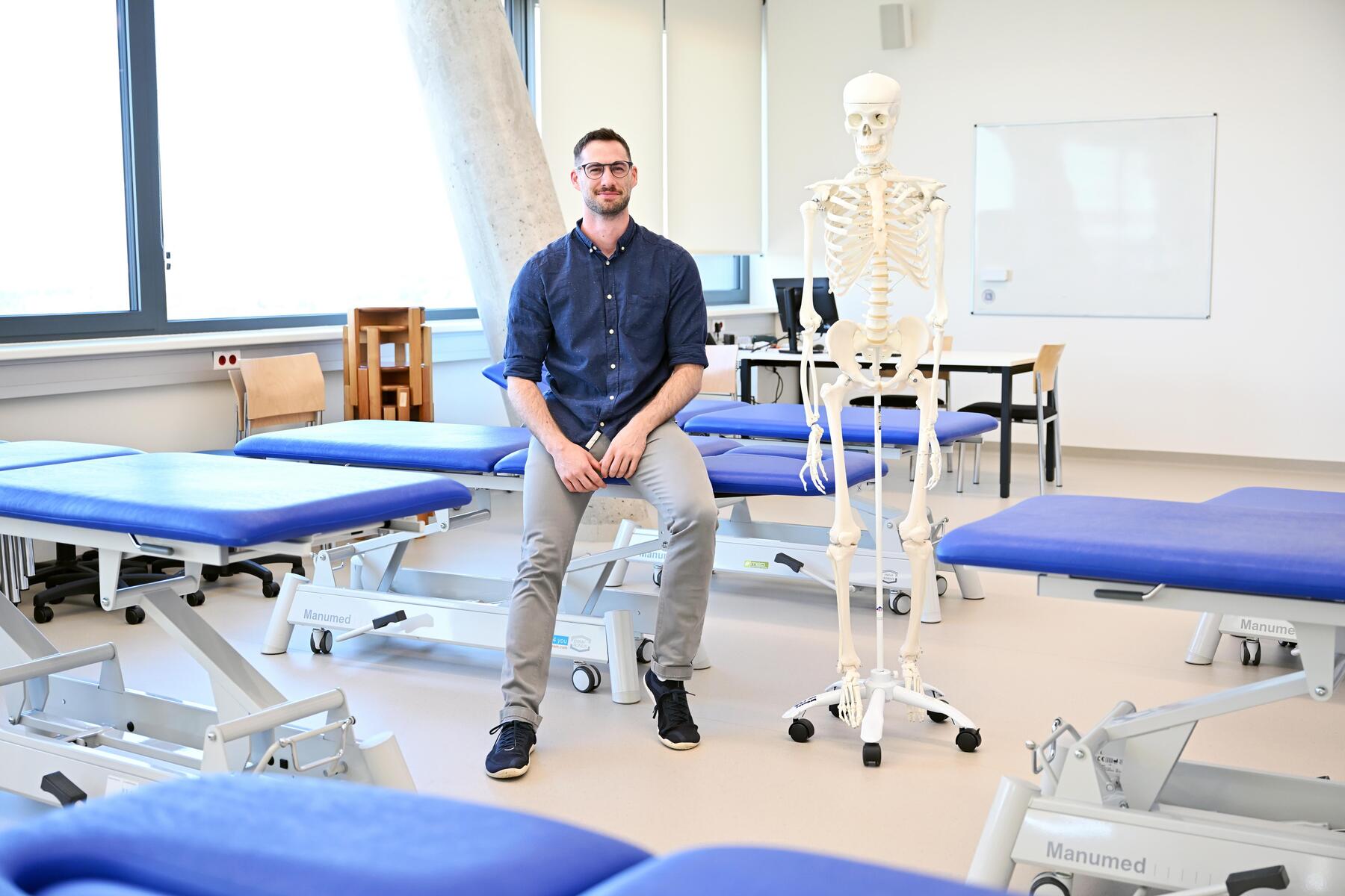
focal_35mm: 43
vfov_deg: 31.2
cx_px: 672
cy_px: 448
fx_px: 1606
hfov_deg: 45.4
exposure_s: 1/320
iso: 800
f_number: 3.5
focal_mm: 43
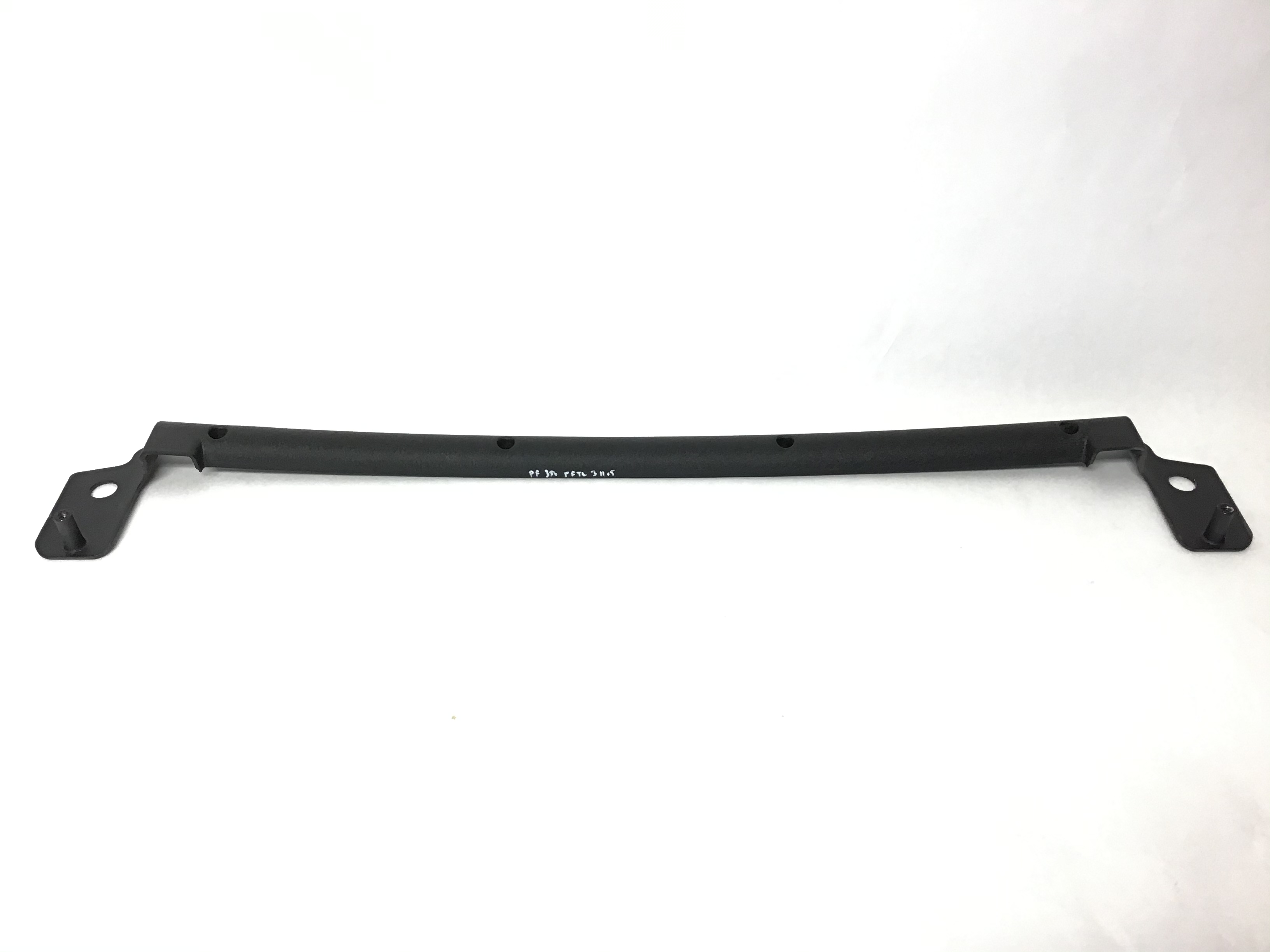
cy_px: 476
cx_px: 635
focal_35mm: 31
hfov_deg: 58.4
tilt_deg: -39.5
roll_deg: +1.1
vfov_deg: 45.4
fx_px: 1137
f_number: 2.4
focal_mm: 3.3
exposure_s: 1/30
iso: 40
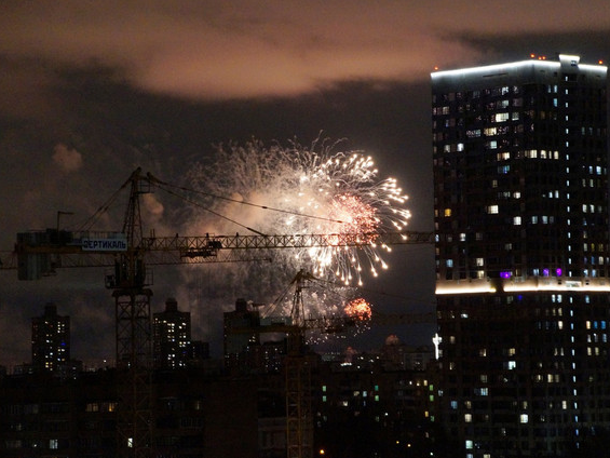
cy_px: 229
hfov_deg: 13.4
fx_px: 2591
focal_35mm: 147
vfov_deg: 10.1
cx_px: 318
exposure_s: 1/20
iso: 3200
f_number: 5.6
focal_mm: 90
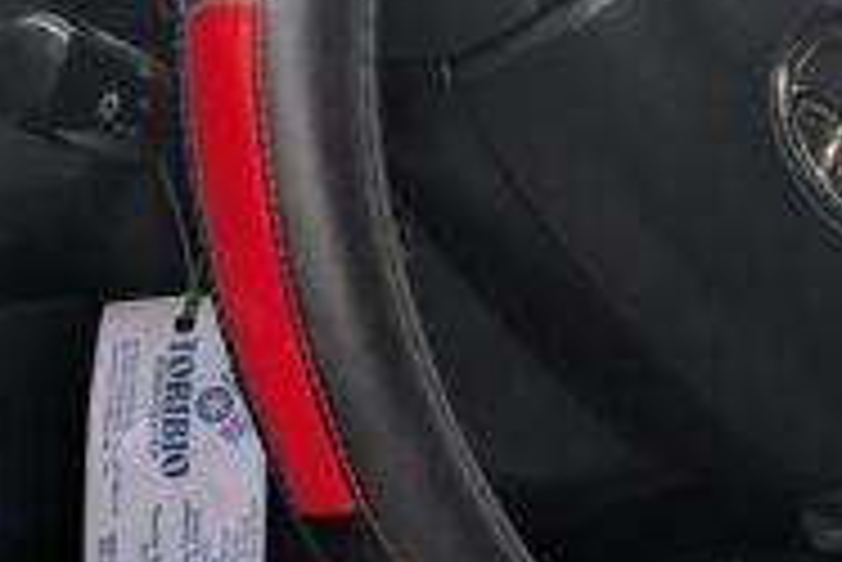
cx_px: 783
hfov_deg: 14.8
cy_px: 510
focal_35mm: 137
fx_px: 3207
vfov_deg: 10.0
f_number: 1.68
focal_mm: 6.9
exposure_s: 1/307
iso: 20
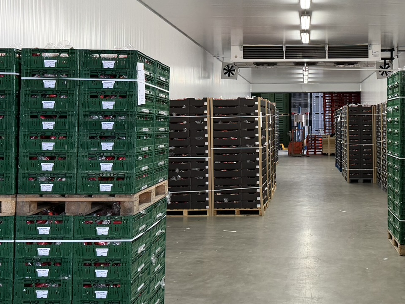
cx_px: 290
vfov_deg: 28.4
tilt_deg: +1.9
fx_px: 597
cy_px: 108
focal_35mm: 51
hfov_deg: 36.8
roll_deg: +0.4
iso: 160
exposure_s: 1/50
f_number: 1.78
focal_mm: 6.76
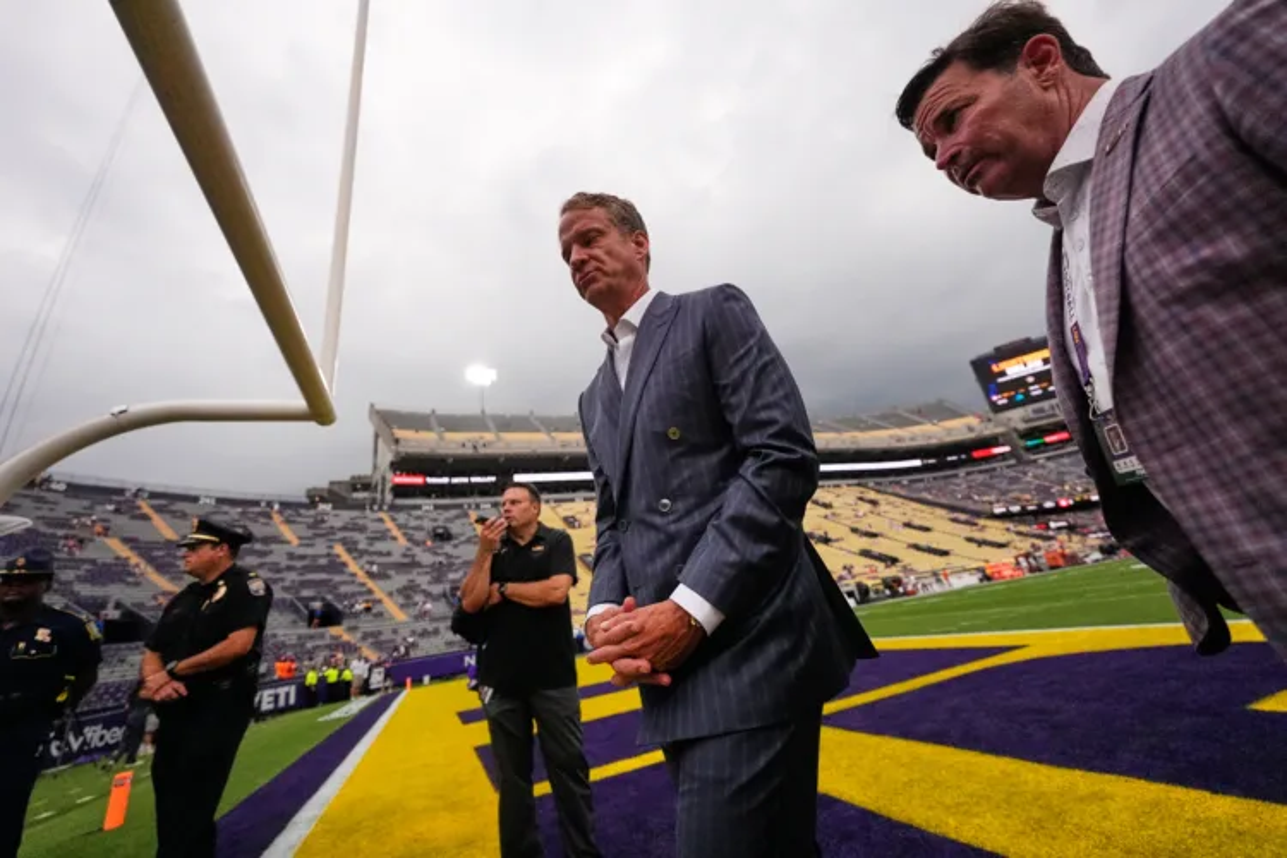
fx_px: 500
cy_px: 429
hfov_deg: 104.3
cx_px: 644
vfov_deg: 81.2
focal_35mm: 14
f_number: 2.8
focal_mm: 14
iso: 6400
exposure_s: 1/40000
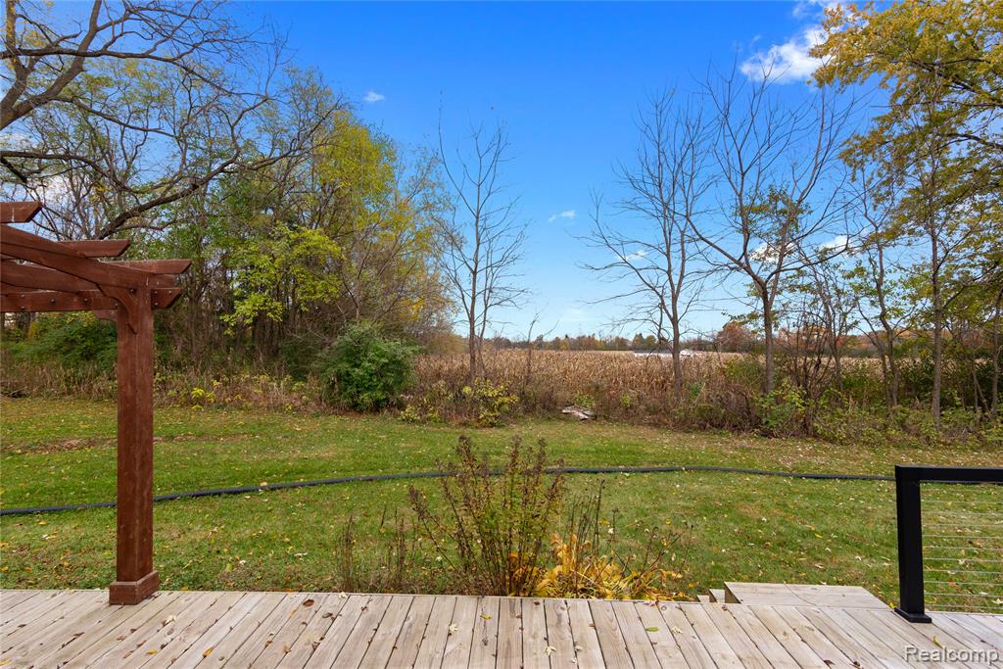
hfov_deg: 93.3
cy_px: 334
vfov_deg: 70.5
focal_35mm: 17
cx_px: 502
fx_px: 474
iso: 320
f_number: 9
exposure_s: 1/500
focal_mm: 17
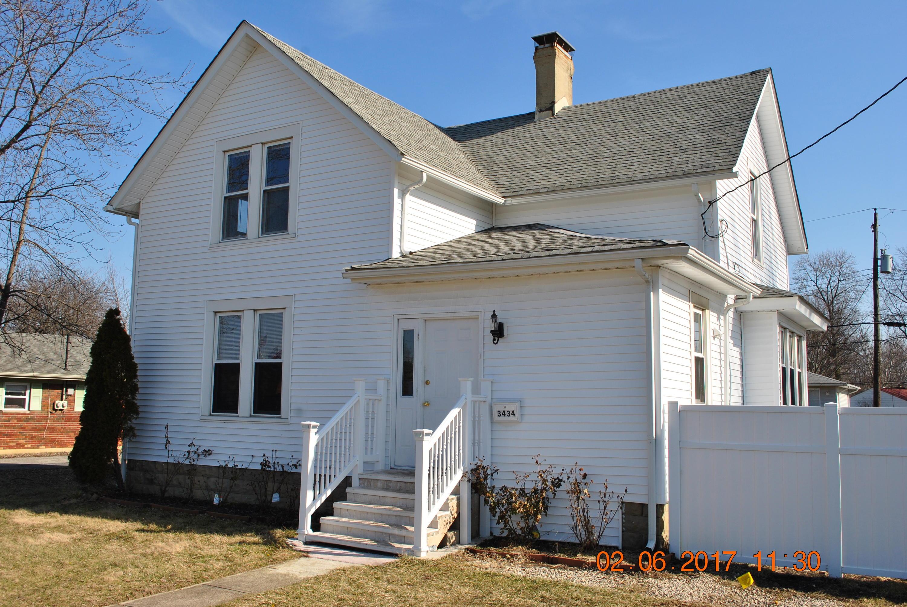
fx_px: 832
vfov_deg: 40.1
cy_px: 304
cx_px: 454
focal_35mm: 33
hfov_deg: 57.2
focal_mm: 22
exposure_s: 1/250
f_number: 10
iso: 110
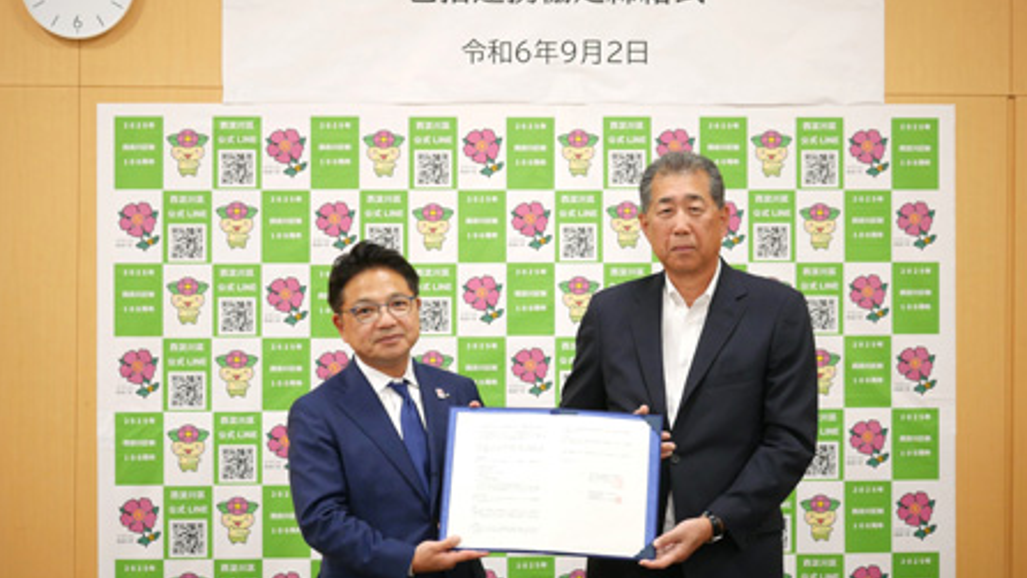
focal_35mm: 99
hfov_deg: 21.6
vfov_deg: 12.2
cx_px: 514
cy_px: 216
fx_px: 2696
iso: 1000
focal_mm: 45
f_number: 4
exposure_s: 1/100
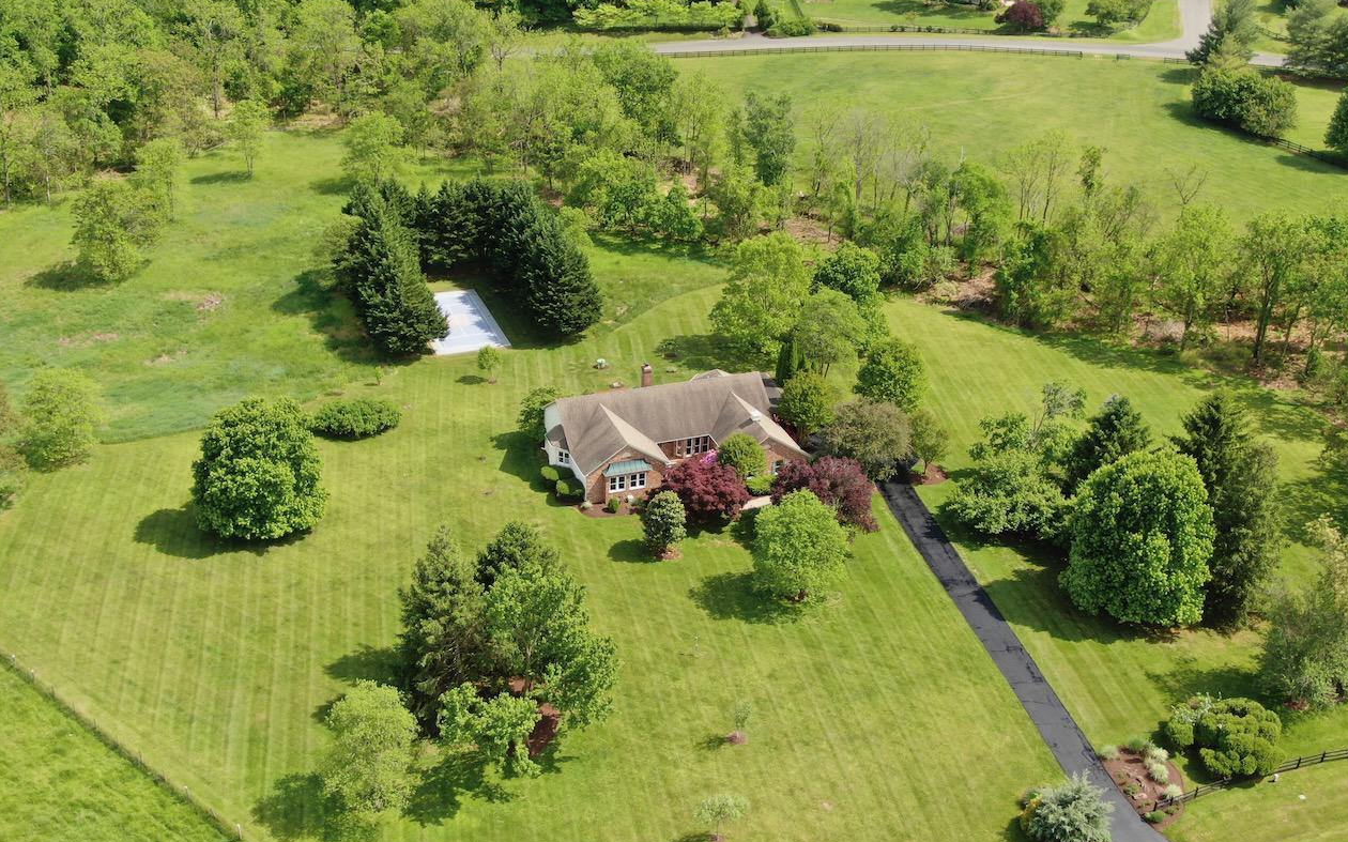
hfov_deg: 47.2
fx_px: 1543
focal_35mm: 42
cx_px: 667
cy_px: 437
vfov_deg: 30.5
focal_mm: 6.77
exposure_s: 1/160
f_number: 3.4
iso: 100
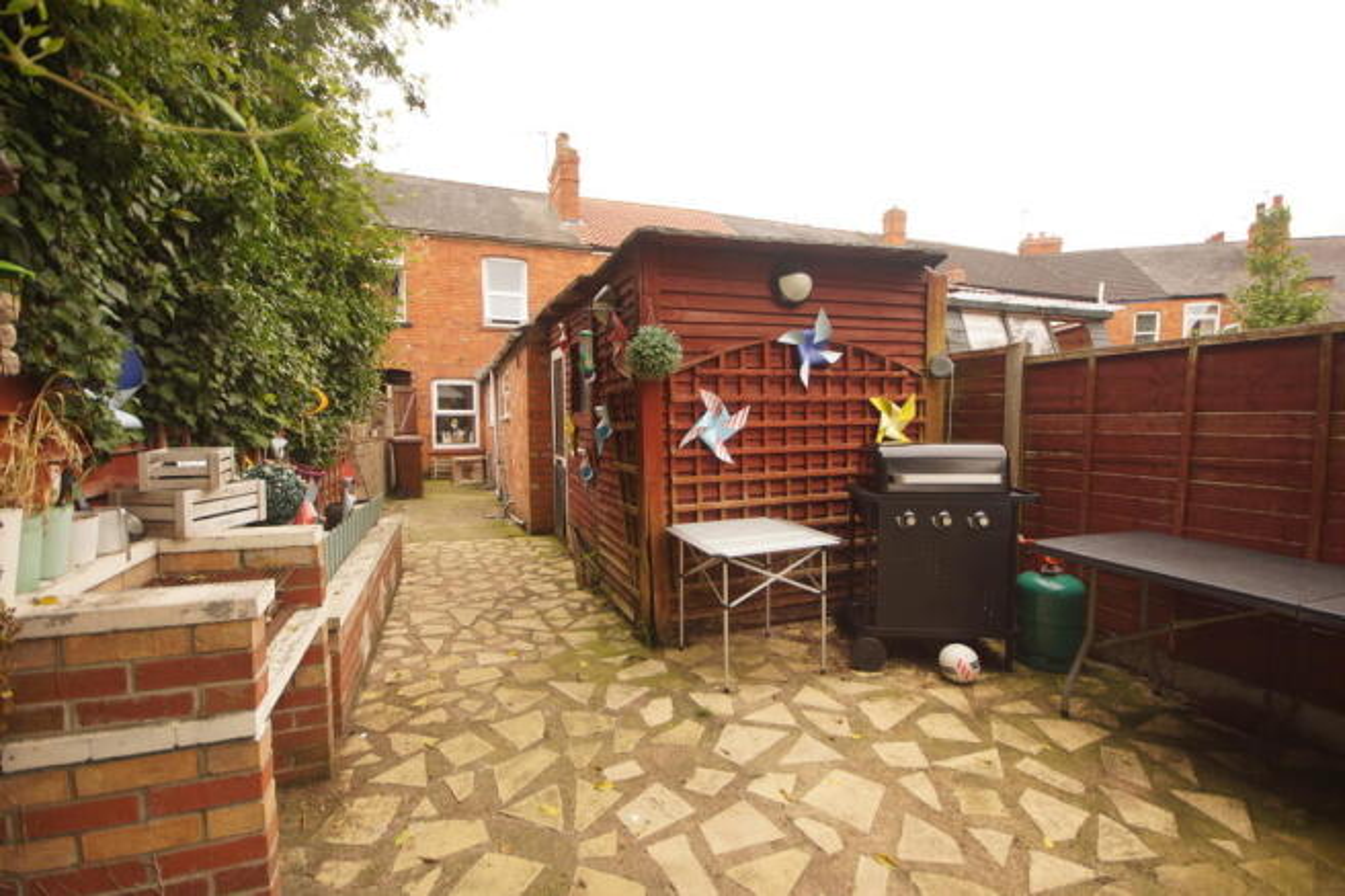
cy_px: 448
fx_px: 560
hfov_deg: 100.4
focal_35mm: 15
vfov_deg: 77.3
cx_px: 672
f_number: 4.5
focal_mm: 10
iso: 100
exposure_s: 1/80
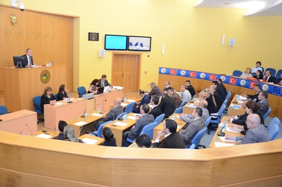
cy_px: 94
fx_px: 246
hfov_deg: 59.6
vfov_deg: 41.5
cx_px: 141
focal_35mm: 32
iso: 2000
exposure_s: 1/100
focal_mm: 21
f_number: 3.8
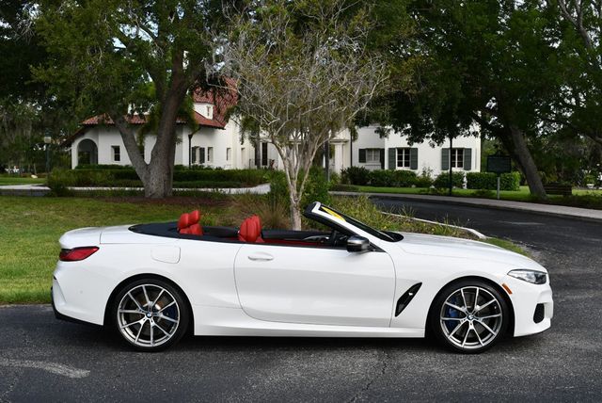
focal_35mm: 44
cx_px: 301
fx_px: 736
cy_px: 202
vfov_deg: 30.6
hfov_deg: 44.5
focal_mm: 22
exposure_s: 1/250
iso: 200
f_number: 8
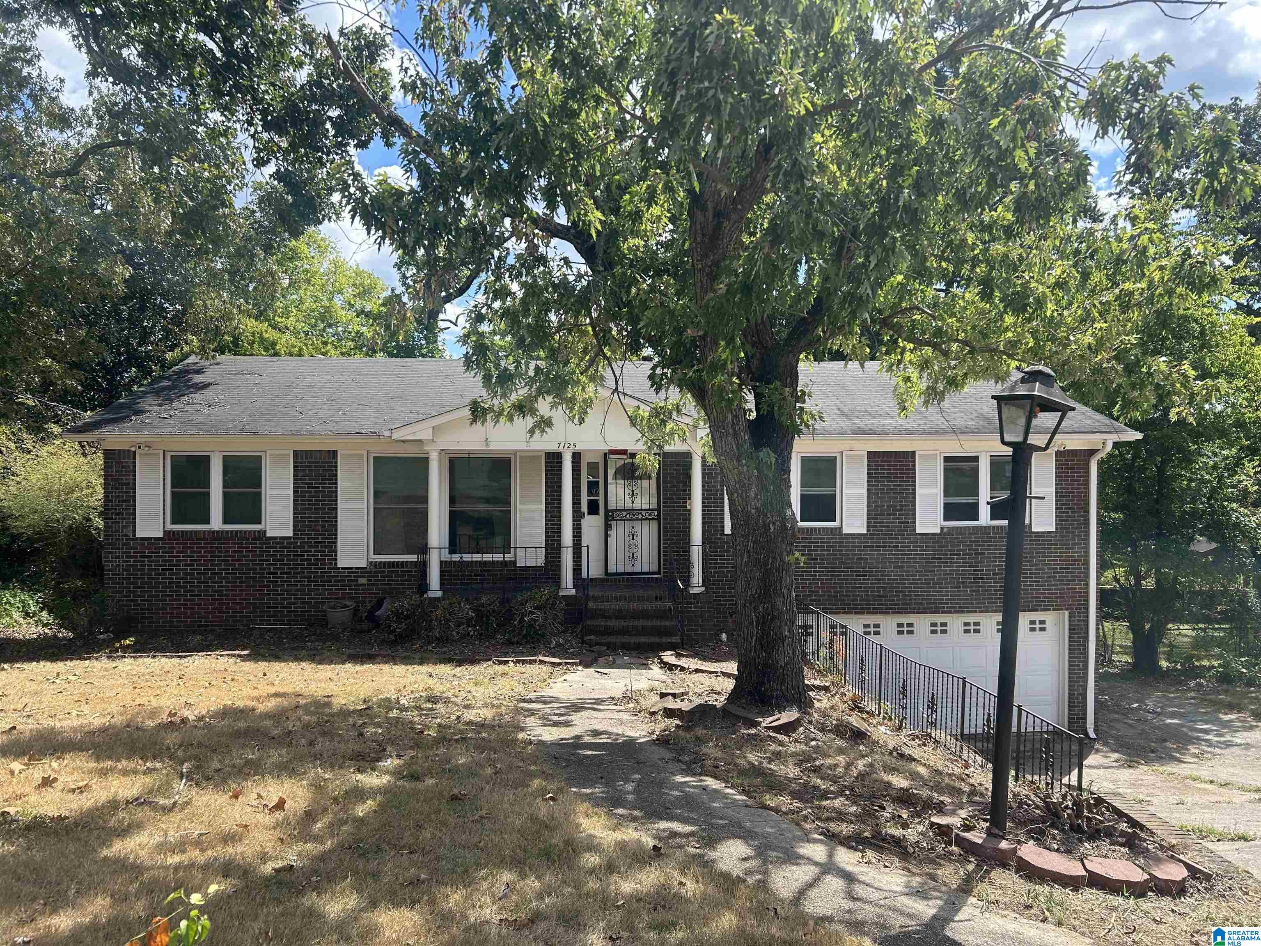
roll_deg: +0.2
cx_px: 630
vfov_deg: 53.1
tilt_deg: -2.0
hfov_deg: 67.3
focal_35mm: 26
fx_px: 947
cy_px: 473
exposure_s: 1/1808
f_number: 1.5
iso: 50
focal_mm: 5.7
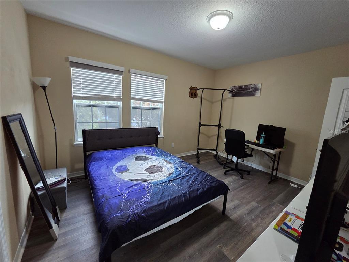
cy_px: 131
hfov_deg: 106.2
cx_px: 174
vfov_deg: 89.9
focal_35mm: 13
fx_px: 131
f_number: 2.2
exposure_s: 1/60
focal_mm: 2.2
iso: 500
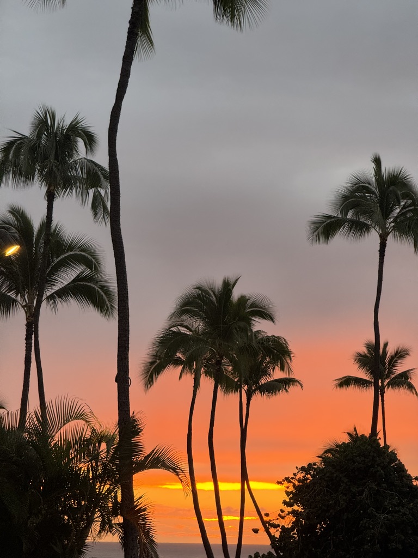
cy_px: 279
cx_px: 209
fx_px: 1932
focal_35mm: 120
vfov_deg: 16.4
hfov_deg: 12.3
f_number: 2.8
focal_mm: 15.66
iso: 250
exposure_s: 1/120
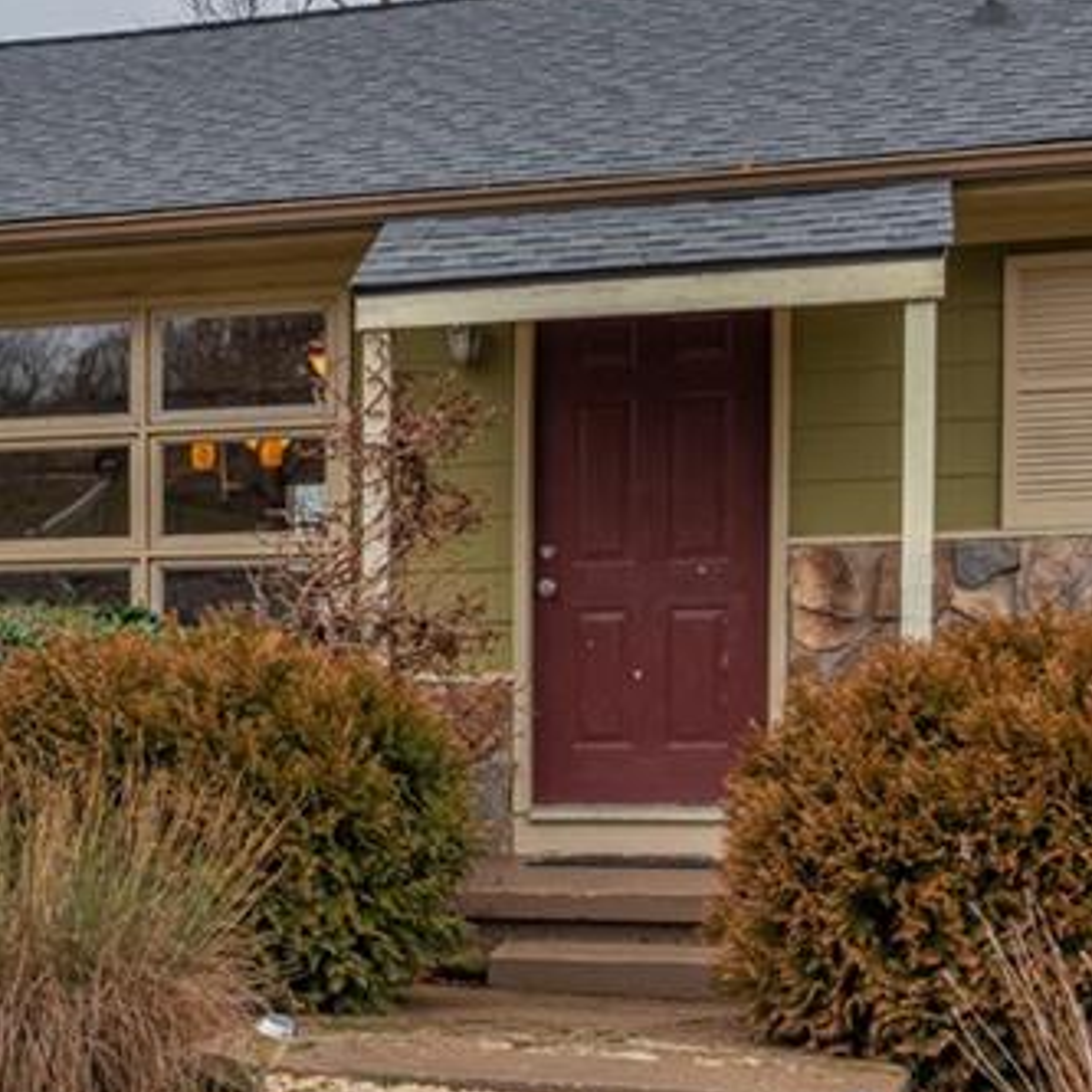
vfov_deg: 25.3
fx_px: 2427
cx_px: -7
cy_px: 680
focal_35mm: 68
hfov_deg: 24.2
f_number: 7.1
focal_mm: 26
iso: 320
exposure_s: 1/400
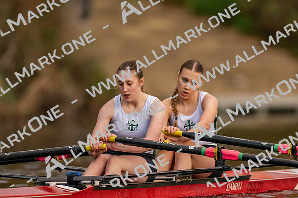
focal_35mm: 900
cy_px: 99
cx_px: 149
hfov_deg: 2.3
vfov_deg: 1.5
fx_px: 7445
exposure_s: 1/2500
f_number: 4
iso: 4000
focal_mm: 600
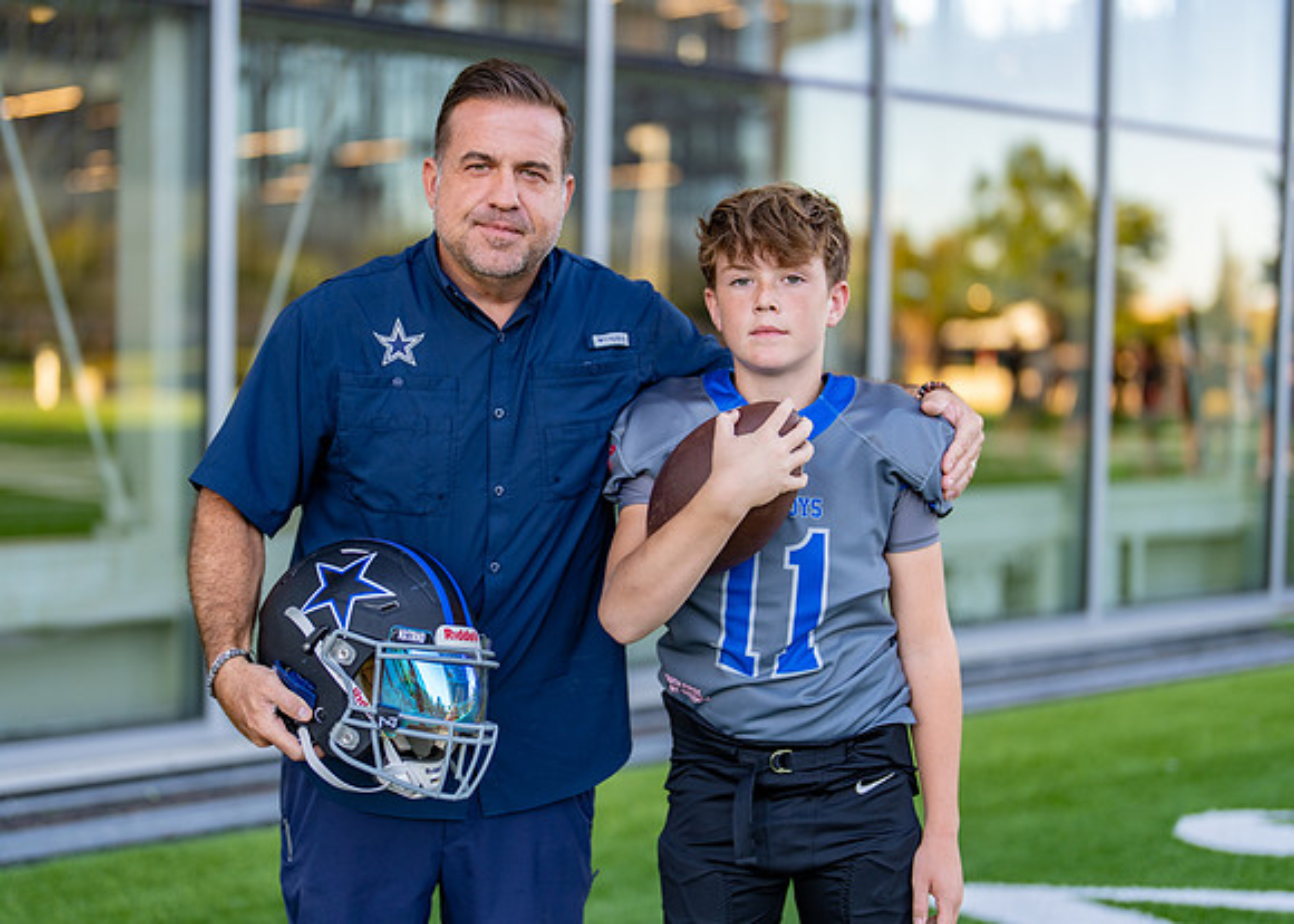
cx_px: 575
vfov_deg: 24.5
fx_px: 2124
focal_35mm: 58
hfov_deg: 33.8
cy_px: 455
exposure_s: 1/640
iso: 100
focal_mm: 50
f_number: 1.2
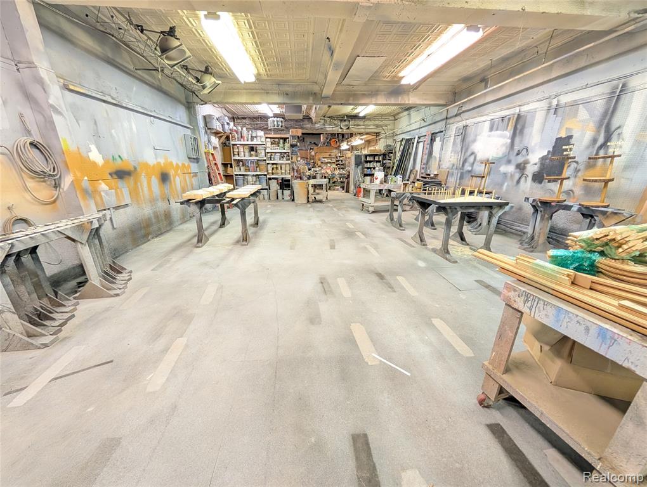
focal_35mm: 12
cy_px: 244
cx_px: 324
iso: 466
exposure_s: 1/60
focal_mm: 2.02
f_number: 1.7
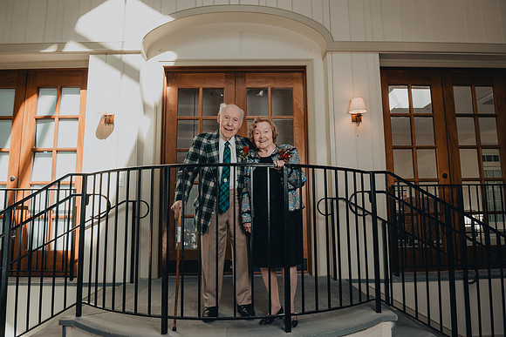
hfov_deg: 72.2
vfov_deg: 51.9
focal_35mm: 25
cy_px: 168
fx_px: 347
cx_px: 253
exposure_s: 1/200
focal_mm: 24
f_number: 5.6
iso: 400
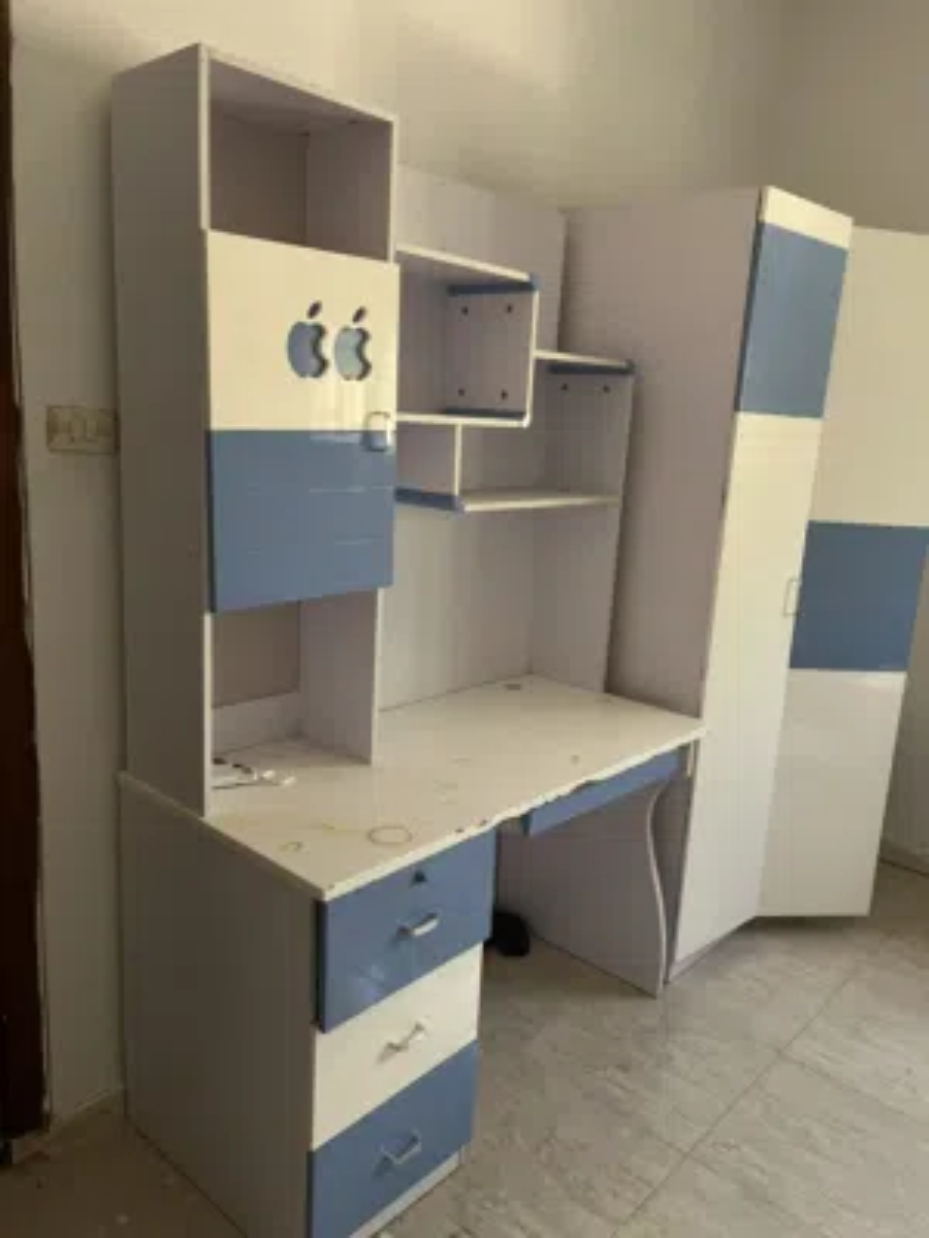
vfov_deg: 67.3
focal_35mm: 26
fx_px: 930
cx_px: 464
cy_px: 619
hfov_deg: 53.1
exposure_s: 1/40
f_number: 1.6
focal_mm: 5.1
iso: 640
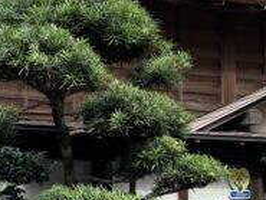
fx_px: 738
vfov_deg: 15.4
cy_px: 145
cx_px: 88
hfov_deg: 20.4
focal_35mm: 96
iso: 80
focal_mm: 6.76
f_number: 1.78
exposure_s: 1/350
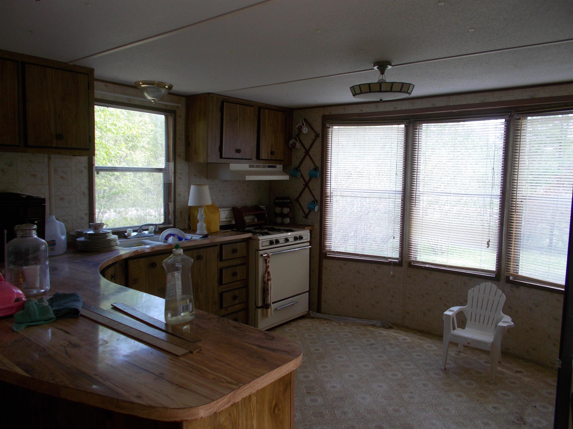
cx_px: 286
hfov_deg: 67.3
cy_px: 214
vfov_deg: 53.1
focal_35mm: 26
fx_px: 430
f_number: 3.2
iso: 80
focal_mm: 4.6
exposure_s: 1/60
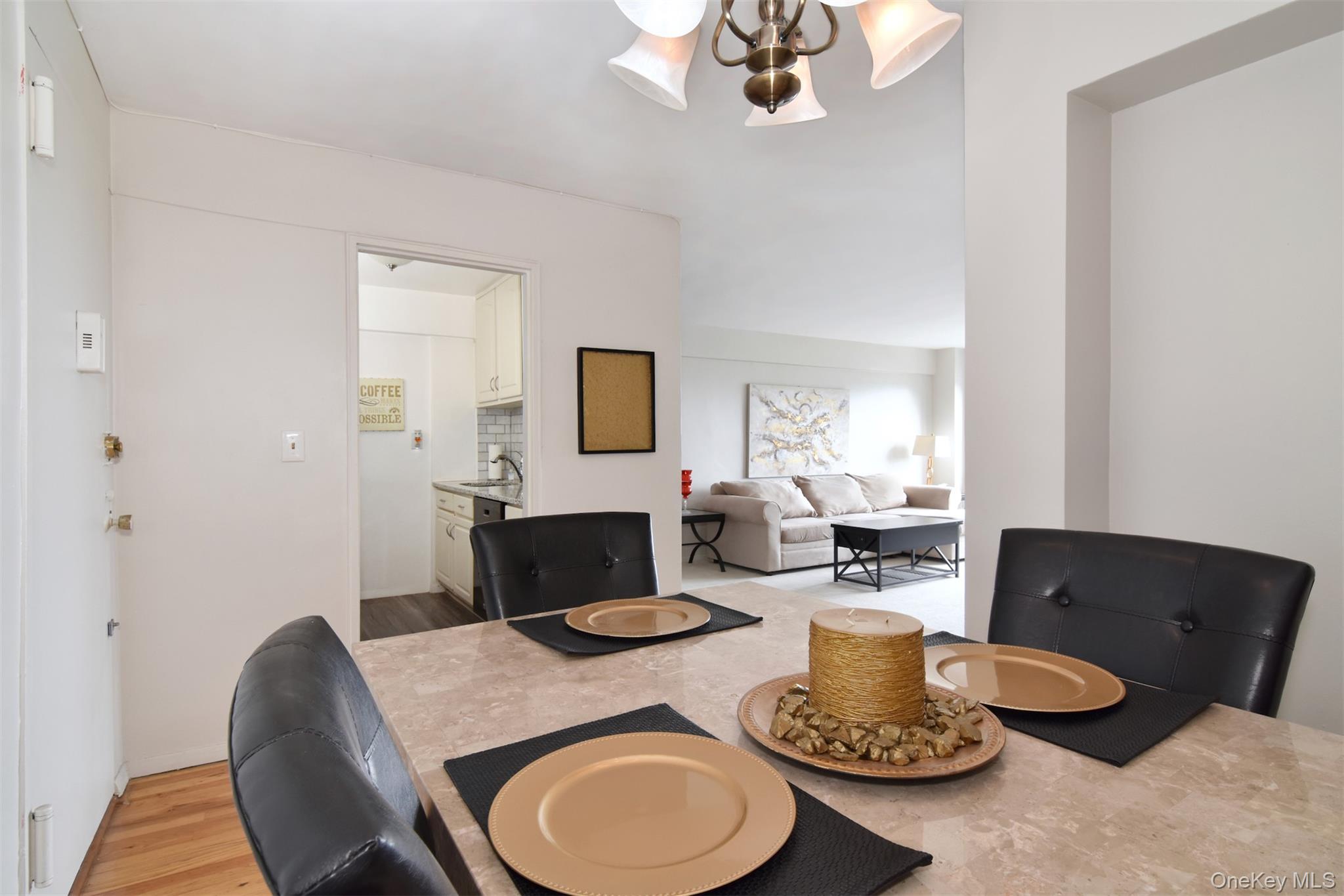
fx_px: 616
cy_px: 448
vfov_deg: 72.0
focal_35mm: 16
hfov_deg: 95.0
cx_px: 672
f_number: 11
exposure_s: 1/30
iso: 640
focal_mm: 11
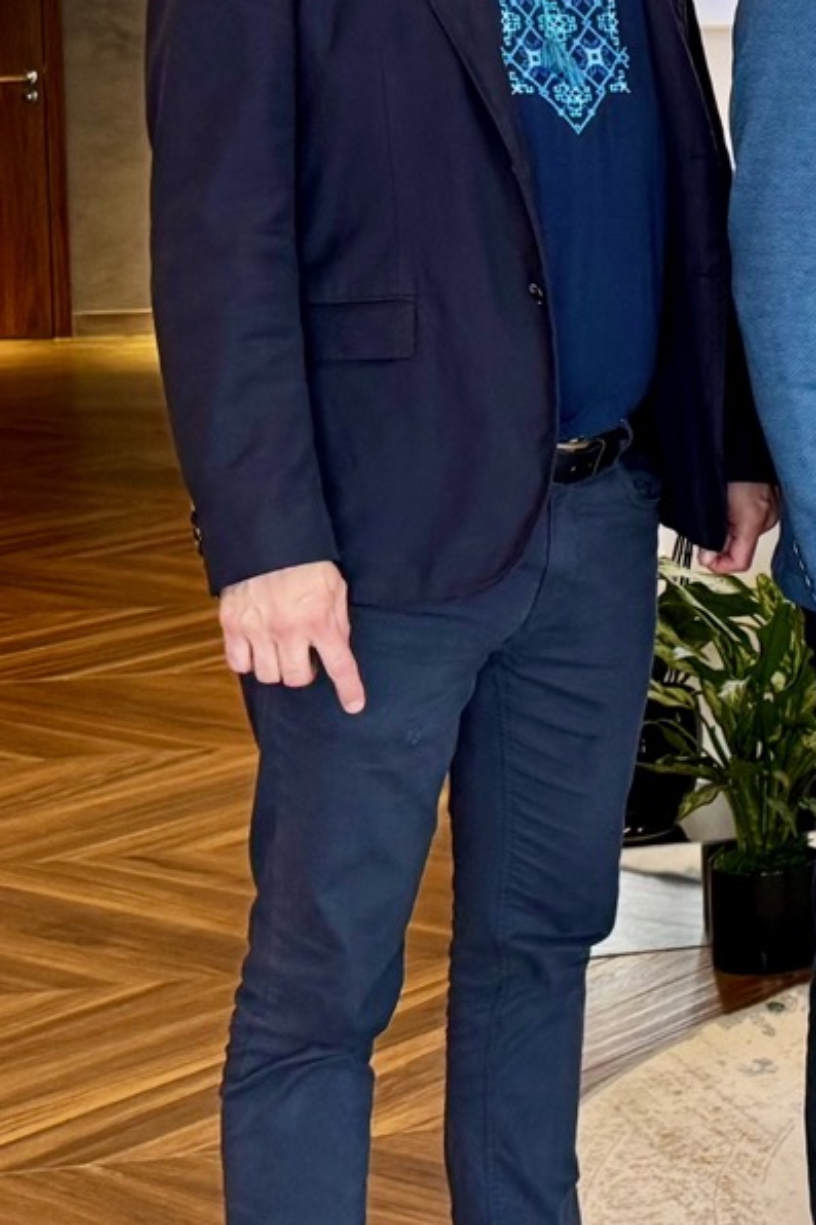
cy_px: 479
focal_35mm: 67
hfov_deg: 16.4
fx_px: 2279
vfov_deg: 30.0
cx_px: 1546
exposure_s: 1/65
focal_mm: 6.76
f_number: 1.78
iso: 160
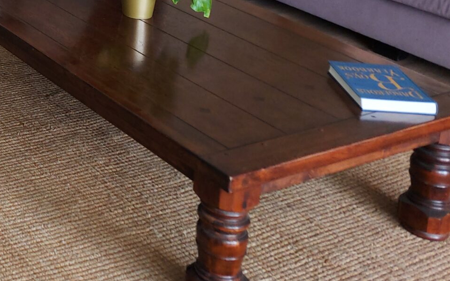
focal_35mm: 68
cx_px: -71
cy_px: -151
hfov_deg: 27.1
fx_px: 834
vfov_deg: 17.1
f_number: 1.8
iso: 64
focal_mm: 5.23
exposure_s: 1/50
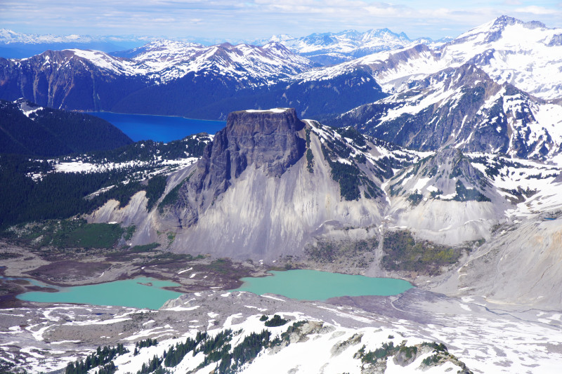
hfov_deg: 41.1
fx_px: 749
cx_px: 281
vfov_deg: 28.1
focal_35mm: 48
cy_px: 187
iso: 100
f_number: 11
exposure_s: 1/160
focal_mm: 32
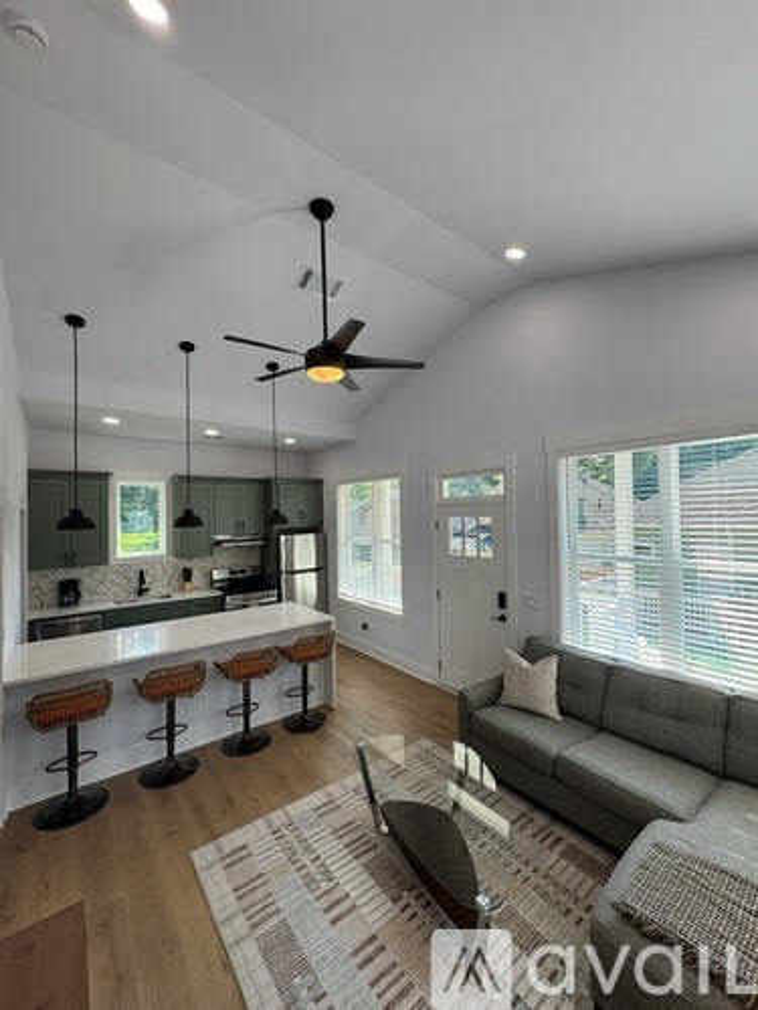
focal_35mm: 14
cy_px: 505
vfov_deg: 102.1
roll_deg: +1.2
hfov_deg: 85.7
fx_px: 409
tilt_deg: +1.4
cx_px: 379
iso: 40
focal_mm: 2.22
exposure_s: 1/128
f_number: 2.2
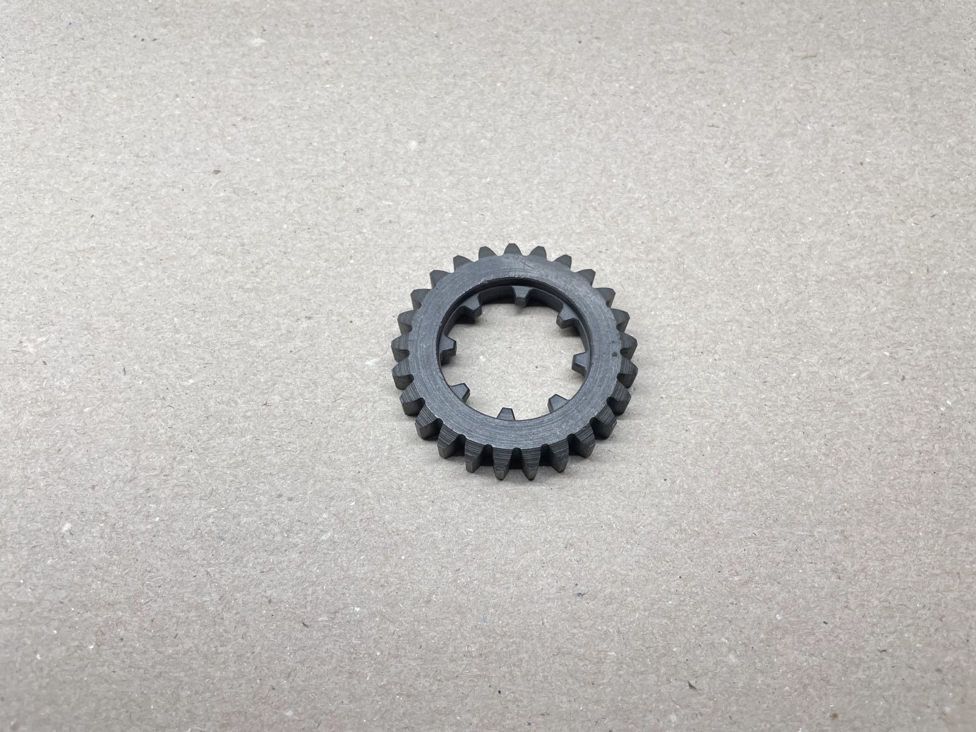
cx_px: 488
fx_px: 733
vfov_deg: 53.1
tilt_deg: -67.4
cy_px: 366
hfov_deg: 67.3
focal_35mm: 26
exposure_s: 1/100
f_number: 1.6
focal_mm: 4.2
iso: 64
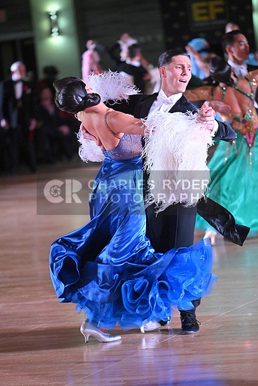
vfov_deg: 11.7
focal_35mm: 175
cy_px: 193
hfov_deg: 7.9
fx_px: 1880
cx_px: 129
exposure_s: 1/400
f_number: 4
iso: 5000
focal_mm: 175
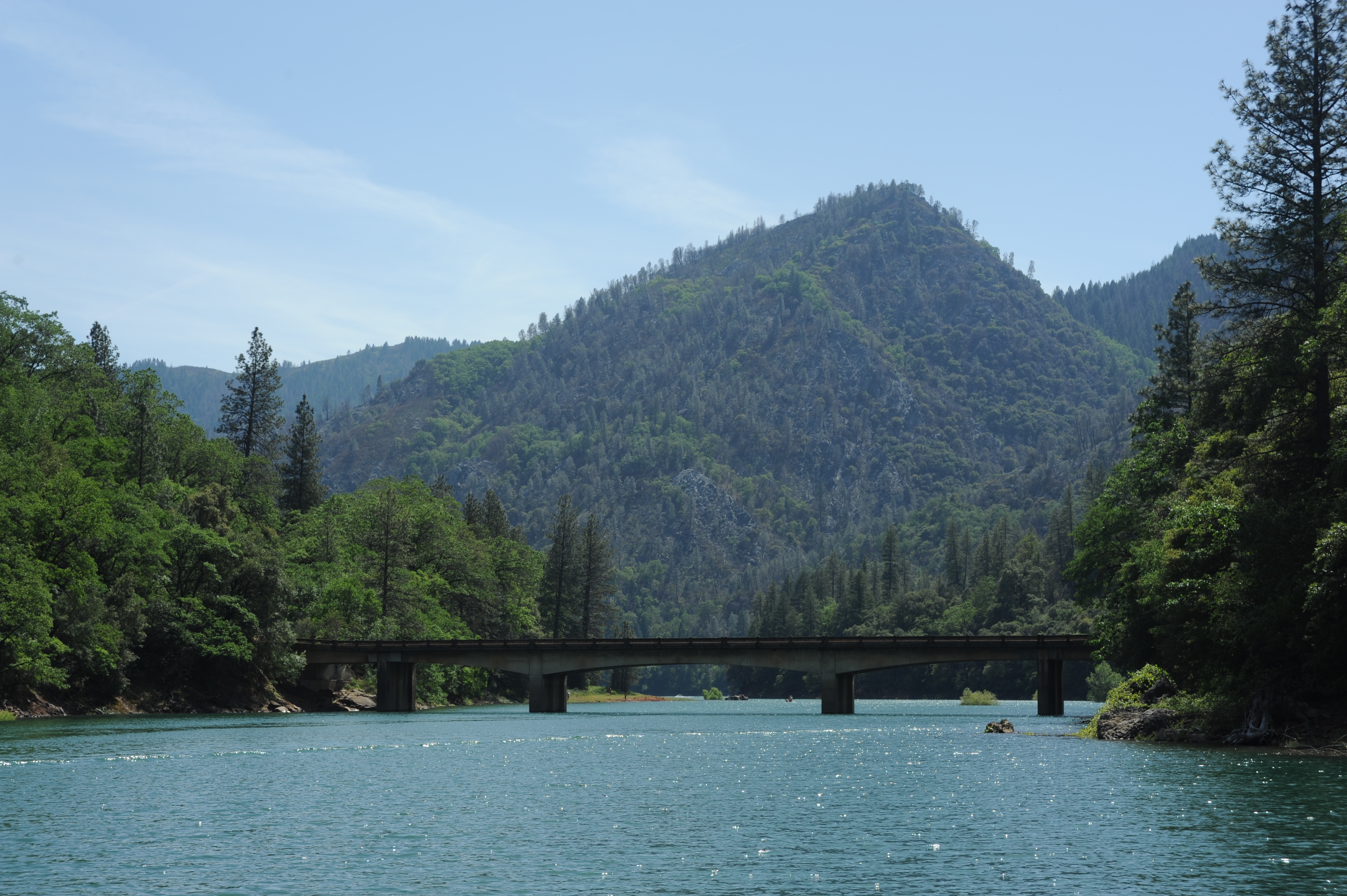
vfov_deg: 21.9
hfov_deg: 32.4
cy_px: 448
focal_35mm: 62
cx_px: 674
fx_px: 2318
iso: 200
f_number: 11
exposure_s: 1/400
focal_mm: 62
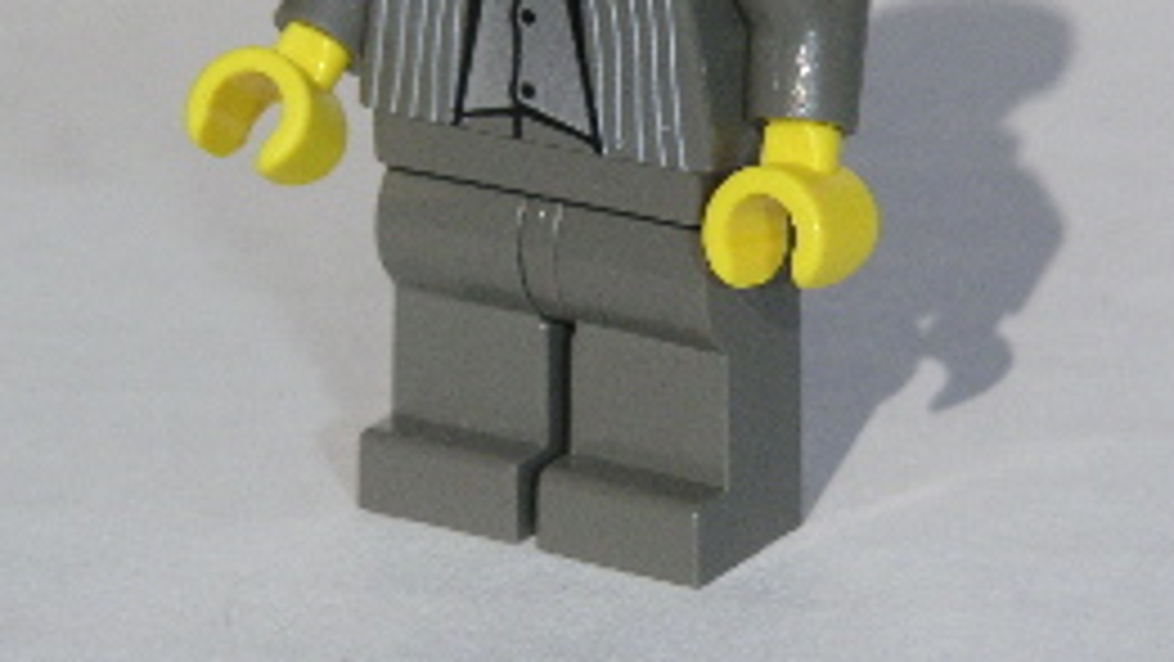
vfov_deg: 6.6
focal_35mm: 185
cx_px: 558
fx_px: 5761
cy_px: 23
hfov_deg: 11.6
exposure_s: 1/1000
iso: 160
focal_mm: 17.1
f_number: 8
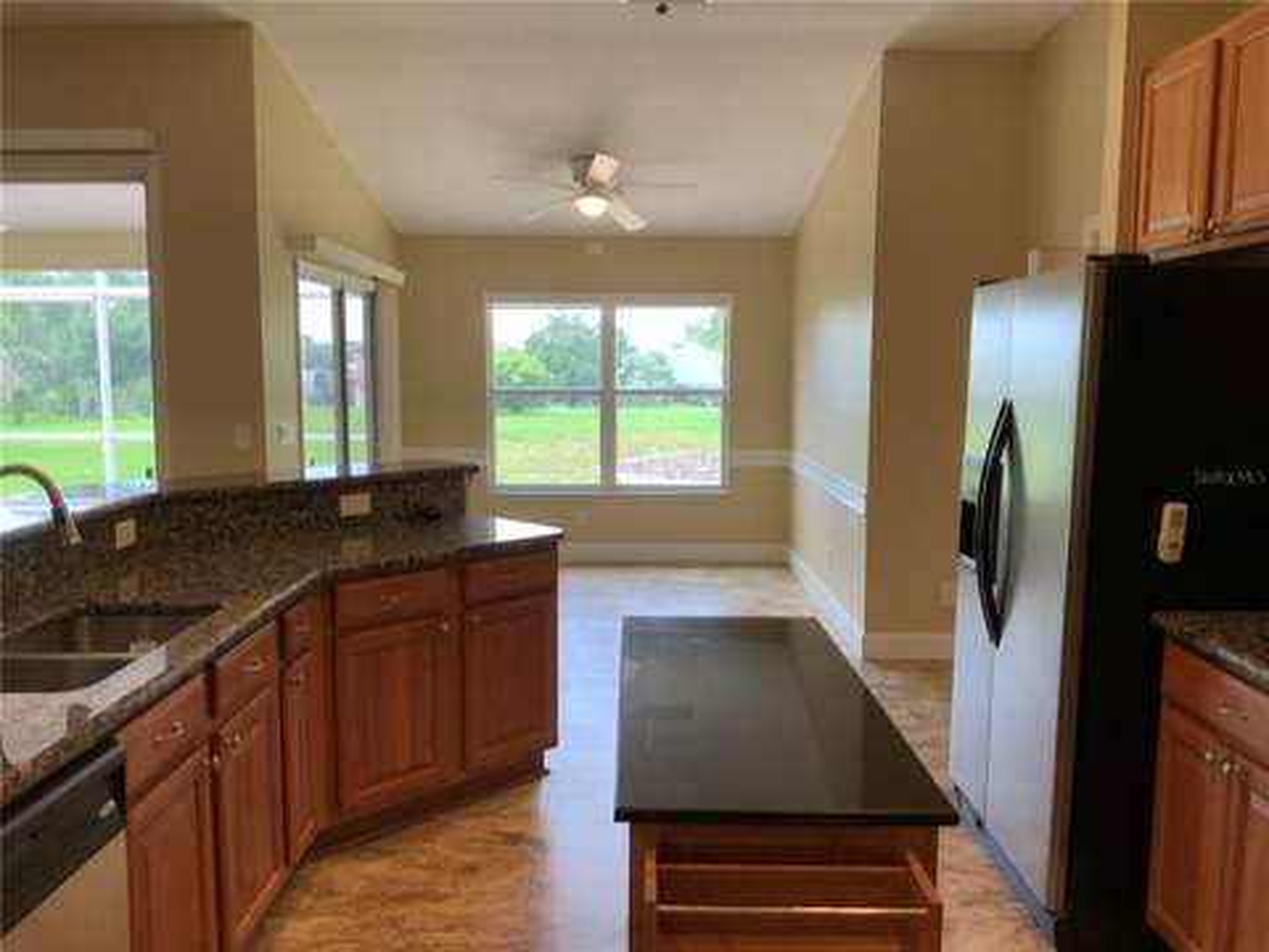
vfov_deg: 48.2
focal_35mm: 29
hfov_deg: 61.7
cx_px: 634
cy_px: 476
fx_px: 1063
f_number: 1.8
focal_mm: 3
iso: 64
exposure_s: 1/120
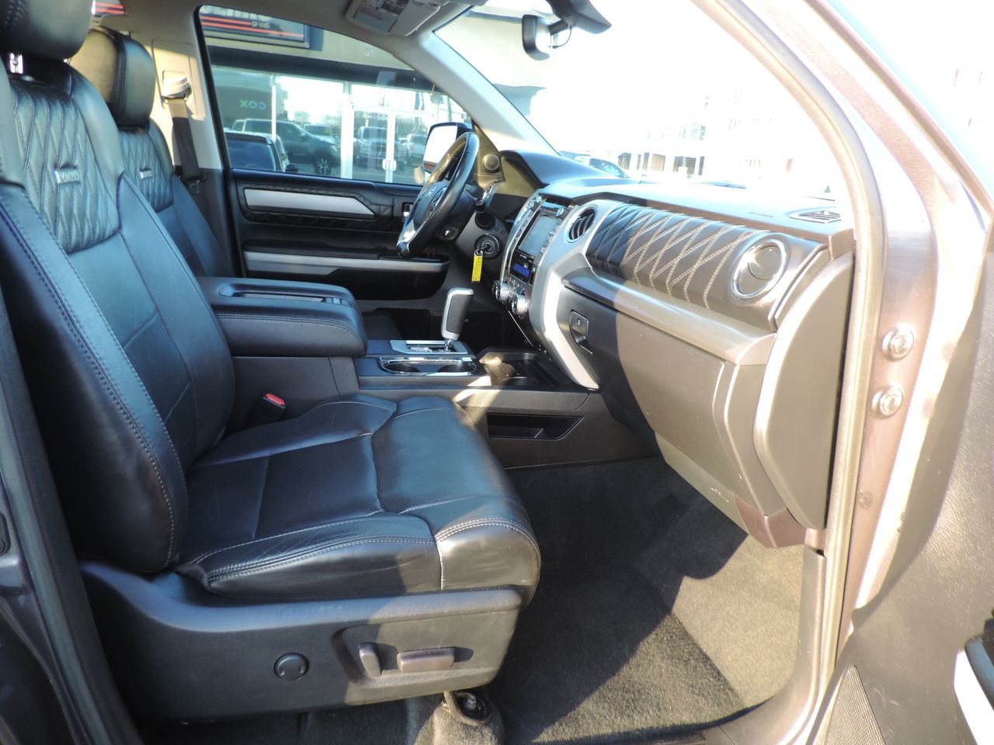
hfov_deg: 71.6
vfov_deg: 56.8
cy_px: 372
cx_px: 497
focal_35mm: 24
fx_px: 689
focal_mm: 4.3
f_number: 3
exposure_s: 1/30
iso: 180
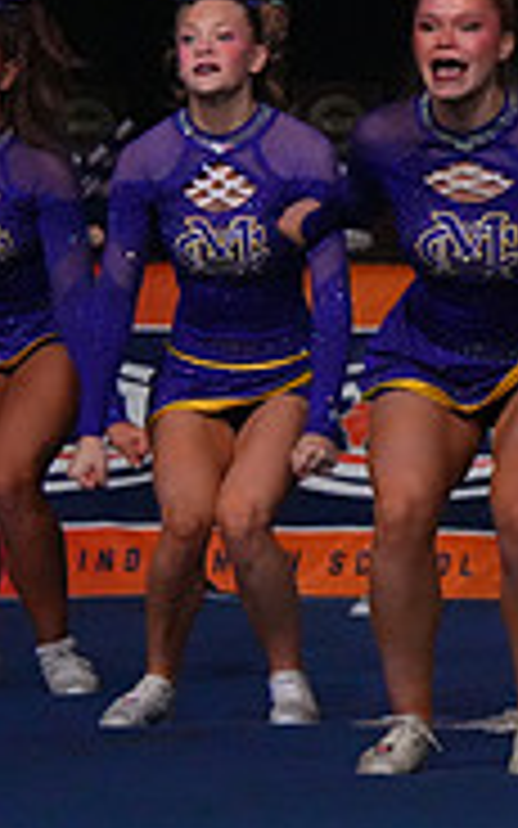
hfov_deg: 2.3
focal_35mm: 578
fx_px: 13056
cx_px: 1302
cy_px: 43
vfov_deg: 3.6
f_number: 5.6
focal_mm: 180
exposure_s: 1/1250
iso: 16000
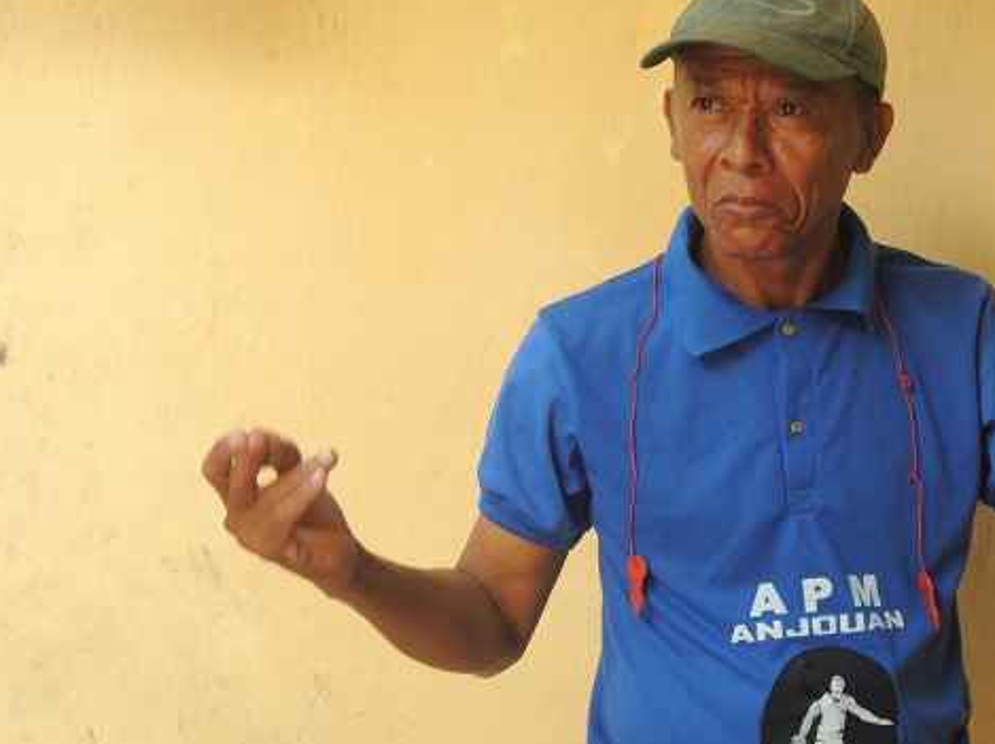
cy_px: 439
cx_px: 787
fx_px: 2068
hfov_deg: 26.6
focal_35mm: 72
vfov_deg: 20.4
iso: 100
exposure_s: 1/80
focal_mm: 8.1
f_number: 3.5
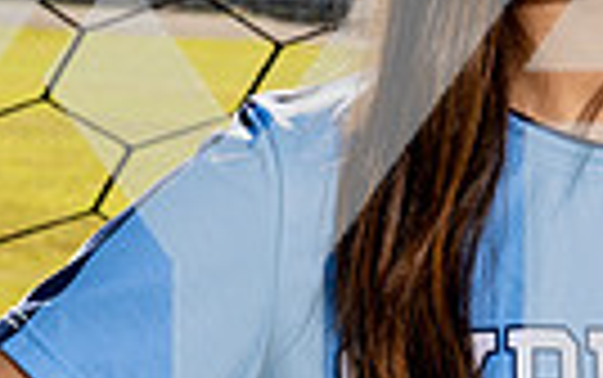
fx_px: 4293
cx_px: 436
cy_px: 187
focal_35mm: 261
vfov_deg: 5.0
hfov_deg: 8.0
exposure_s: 1/250
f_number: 11
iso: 200
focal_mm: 59
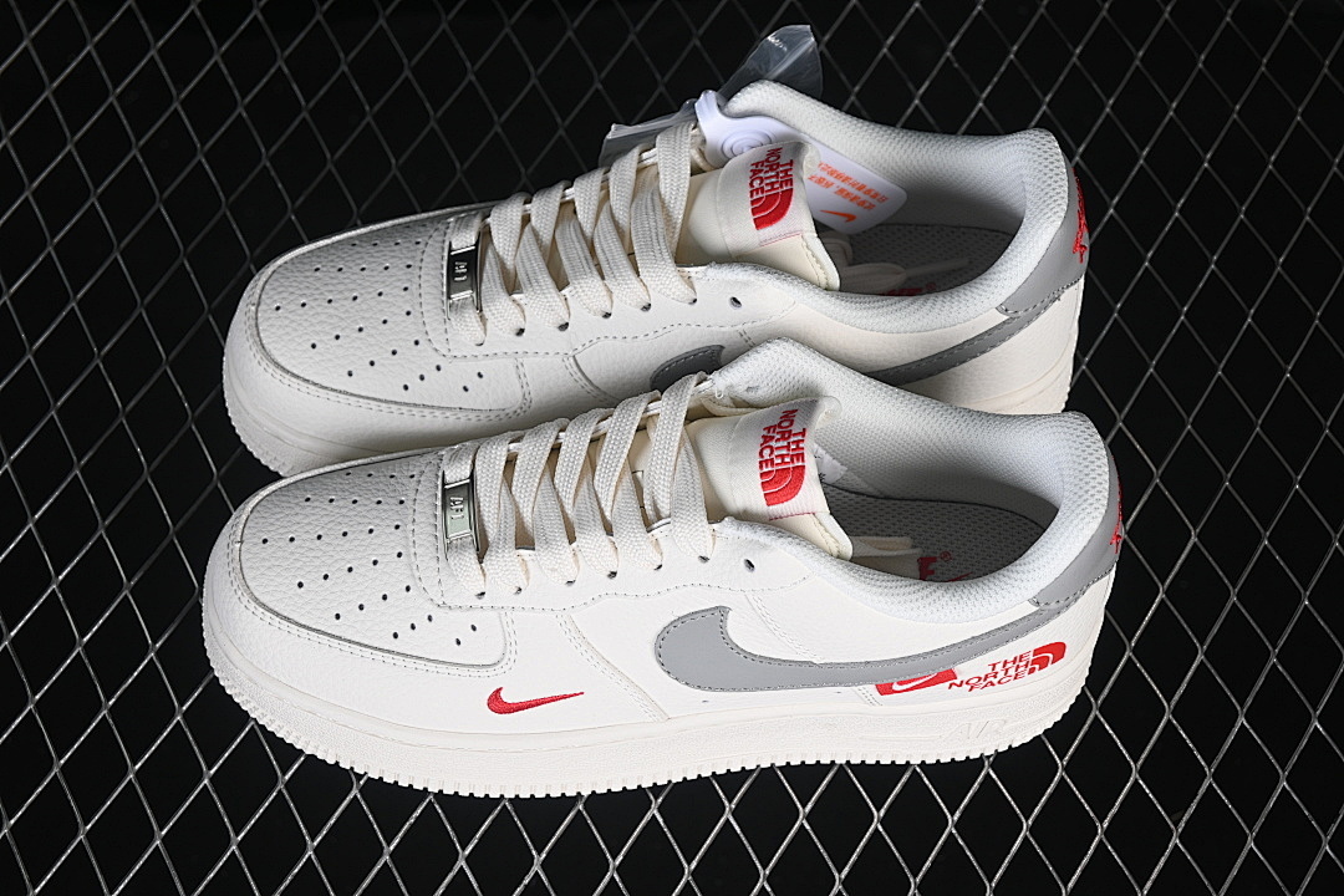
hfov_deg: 27.0
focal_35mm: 75
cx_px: 672
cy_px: 448
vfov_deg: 18.2
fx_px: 2800
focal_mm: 50
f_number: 7.1
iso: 160
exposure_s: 1/80
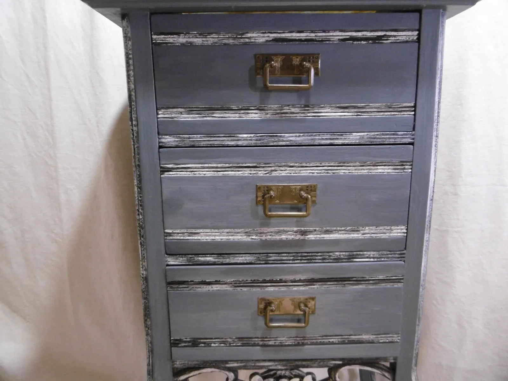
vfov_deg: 56.8
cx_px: 254
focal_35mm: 24
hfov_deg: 71.6
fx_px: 352
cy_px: 190
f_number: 3.1
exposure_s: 1/25
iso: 400
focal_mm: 4.3
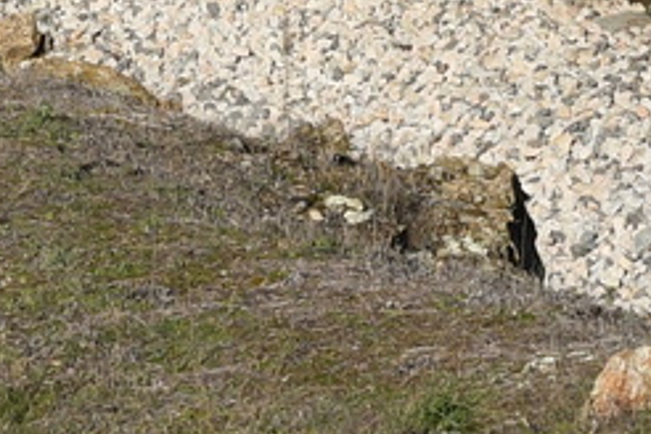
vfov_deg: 2.9
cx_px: -503
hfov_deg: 4.4
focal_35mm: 469
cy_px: -955
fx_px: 8480
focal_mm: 40
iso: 200
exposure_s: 1/800
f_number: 8
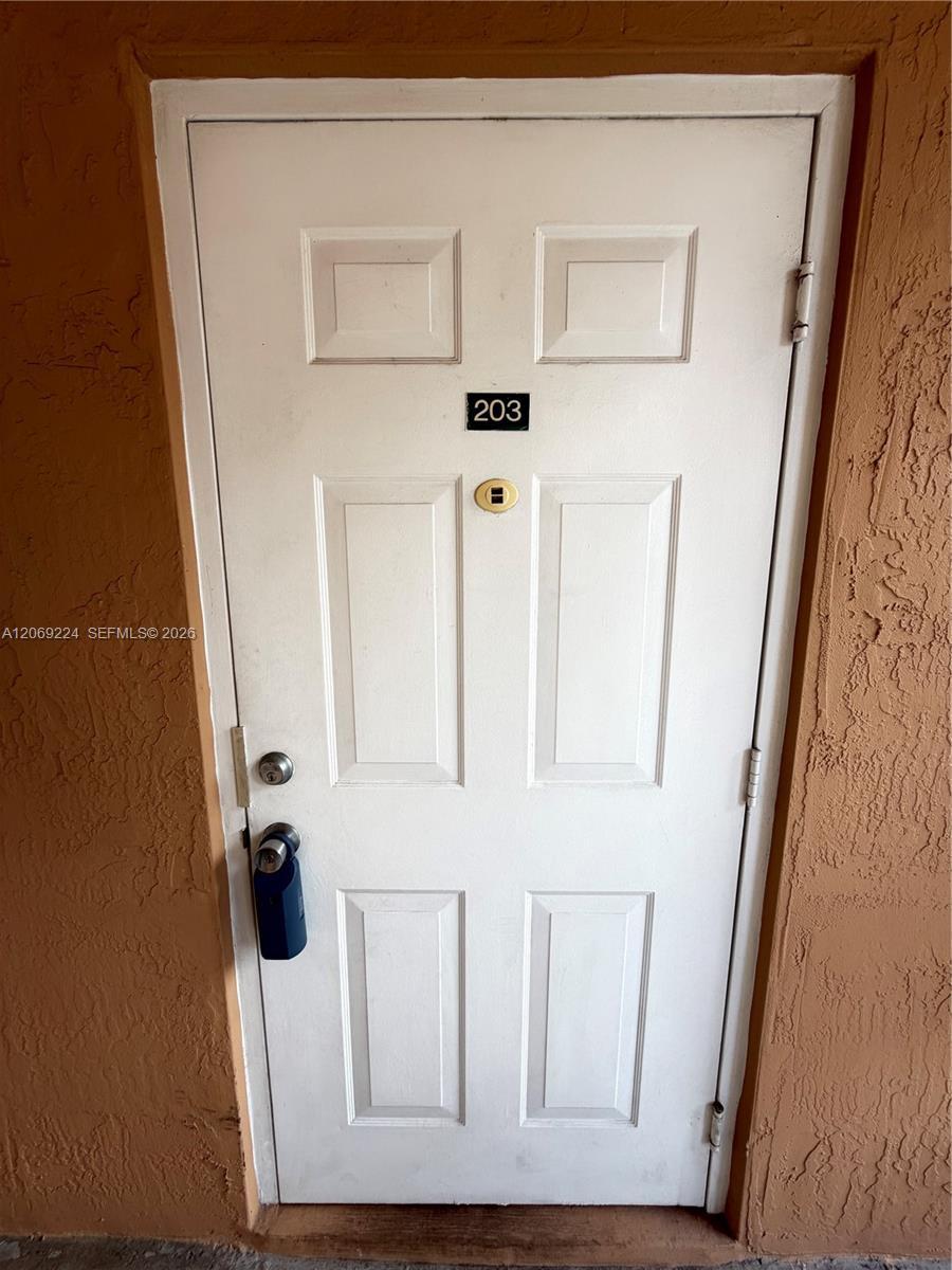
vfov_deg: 102.1
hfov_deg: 85.7
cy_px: 635
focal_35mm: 14
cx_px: 476
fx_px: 513
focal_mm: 2.22
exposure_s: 1/121
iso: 160
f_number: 2.2
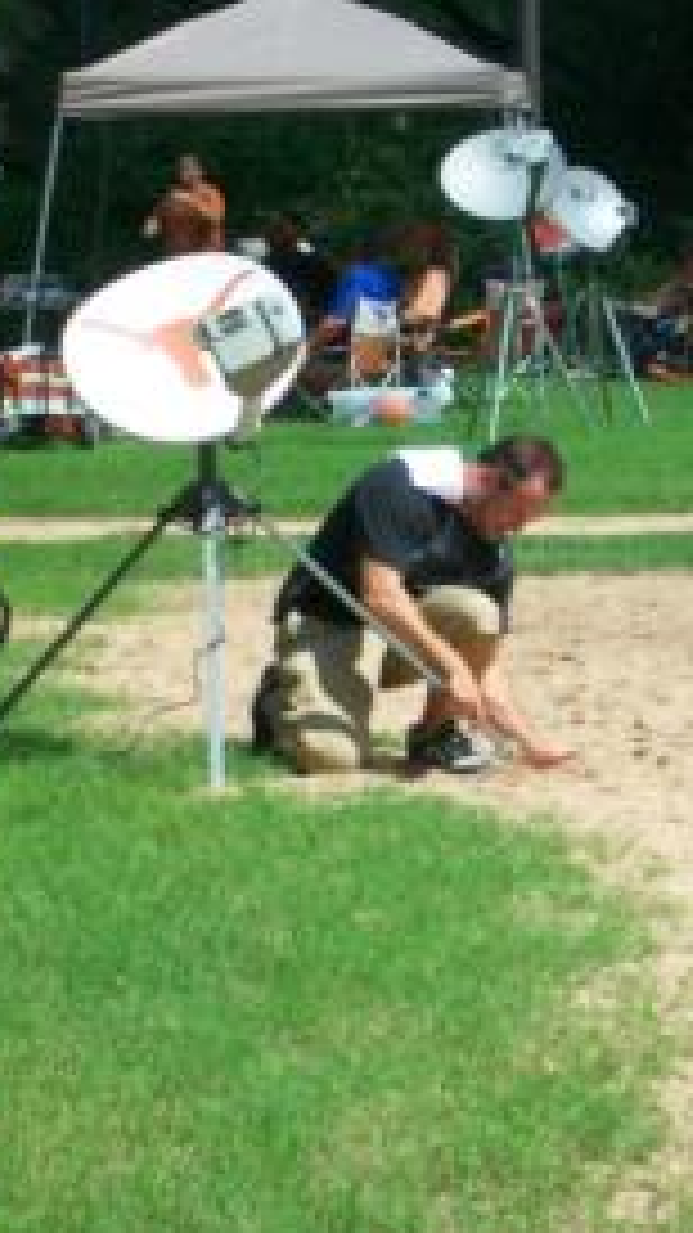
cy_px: 551
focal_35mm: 191
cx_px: 414
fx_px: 6243
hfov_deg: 6.4
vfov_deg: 11.3
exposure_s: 1/320
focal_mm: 17.1
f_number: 5.1
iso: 64
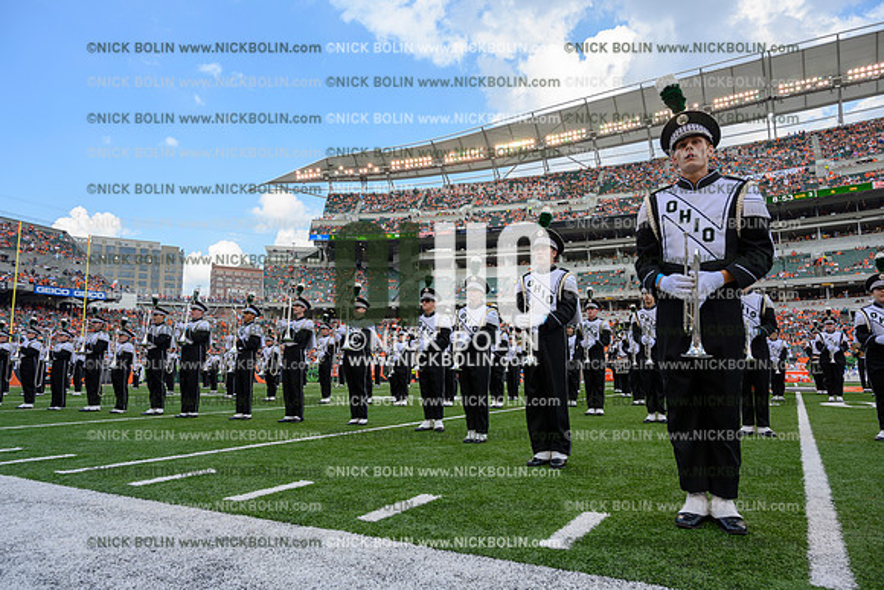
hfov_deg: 73.7
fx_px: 589
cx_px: 442
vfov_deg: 53.2
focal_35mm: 24
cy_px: 295
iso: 80
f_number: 7.1
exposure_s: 1/100
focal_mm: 24
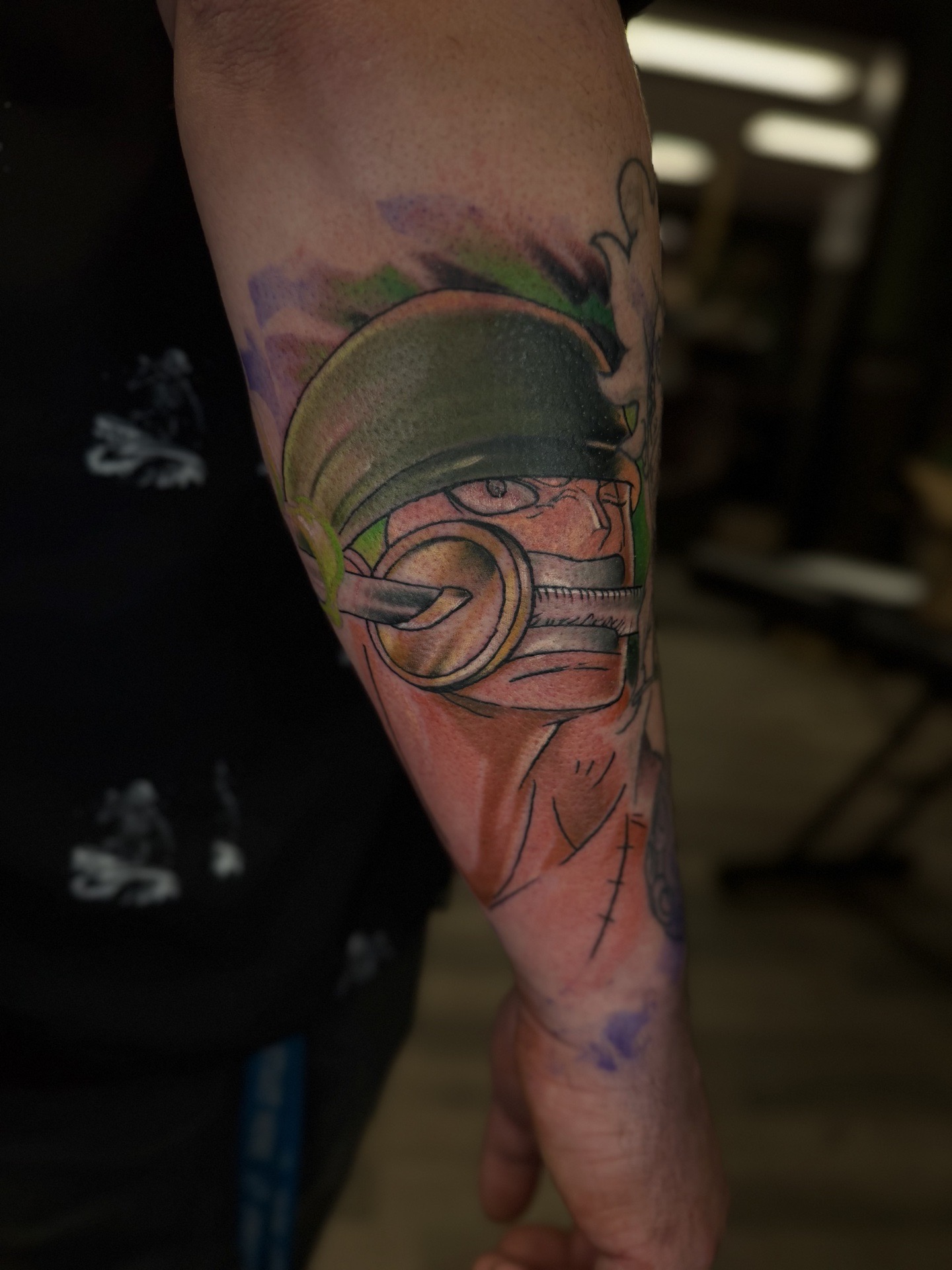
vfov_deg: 71.6
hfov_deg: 56.8
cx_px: 476
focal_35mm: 24
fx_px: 880
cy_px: 635
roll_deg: -7.7
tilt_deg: -16.5
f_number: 1.78
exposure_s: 1/120
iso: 125
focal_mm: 6.76
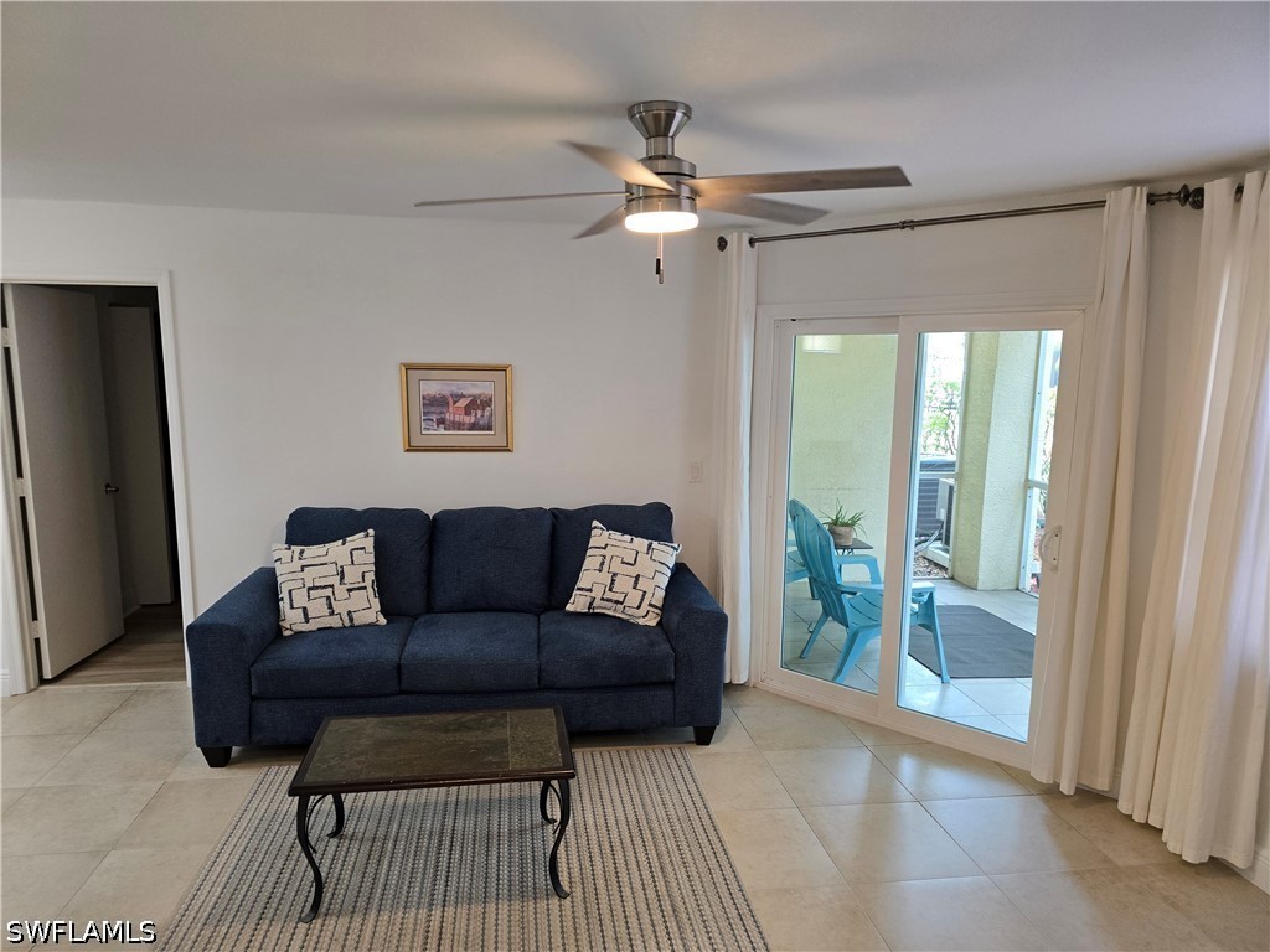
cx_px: 635
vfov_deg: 58.9
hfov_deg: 73.9
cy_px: 476
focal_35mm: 23
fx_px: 844
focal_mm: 6.3
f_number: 1.7
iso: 250
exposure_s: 1/120
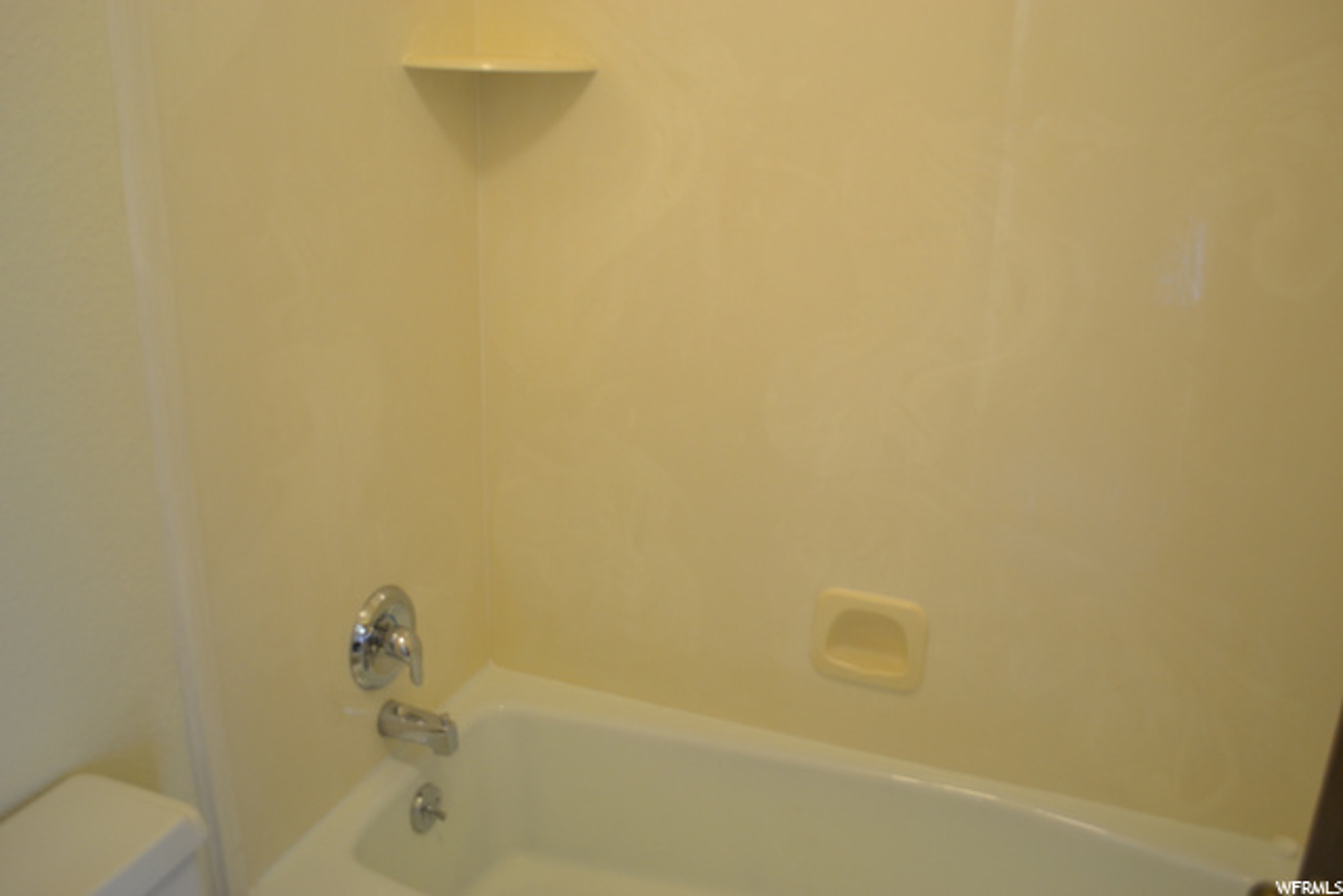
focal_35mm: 30
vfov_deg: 43.6
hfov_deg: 61.9
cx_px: 672
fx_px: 1119
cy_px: 448
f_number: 3.8
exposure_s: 1/15
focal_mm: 20
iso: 400
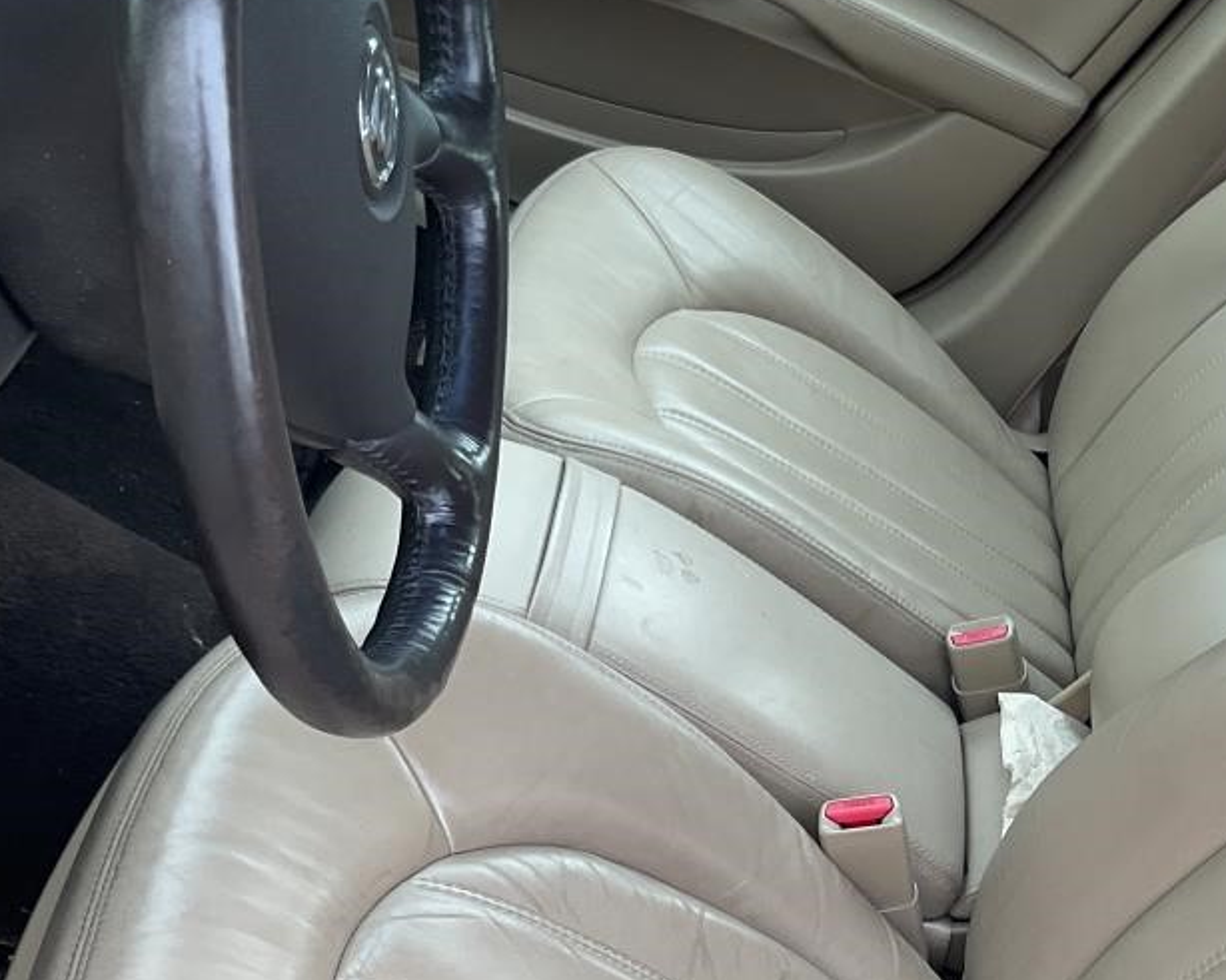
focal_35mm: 59
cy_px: 832
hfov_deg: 30.8
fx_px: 2140
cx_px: 1062
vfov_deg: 25.2
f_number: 1.8
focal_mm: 3
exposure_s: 1/120
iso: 20
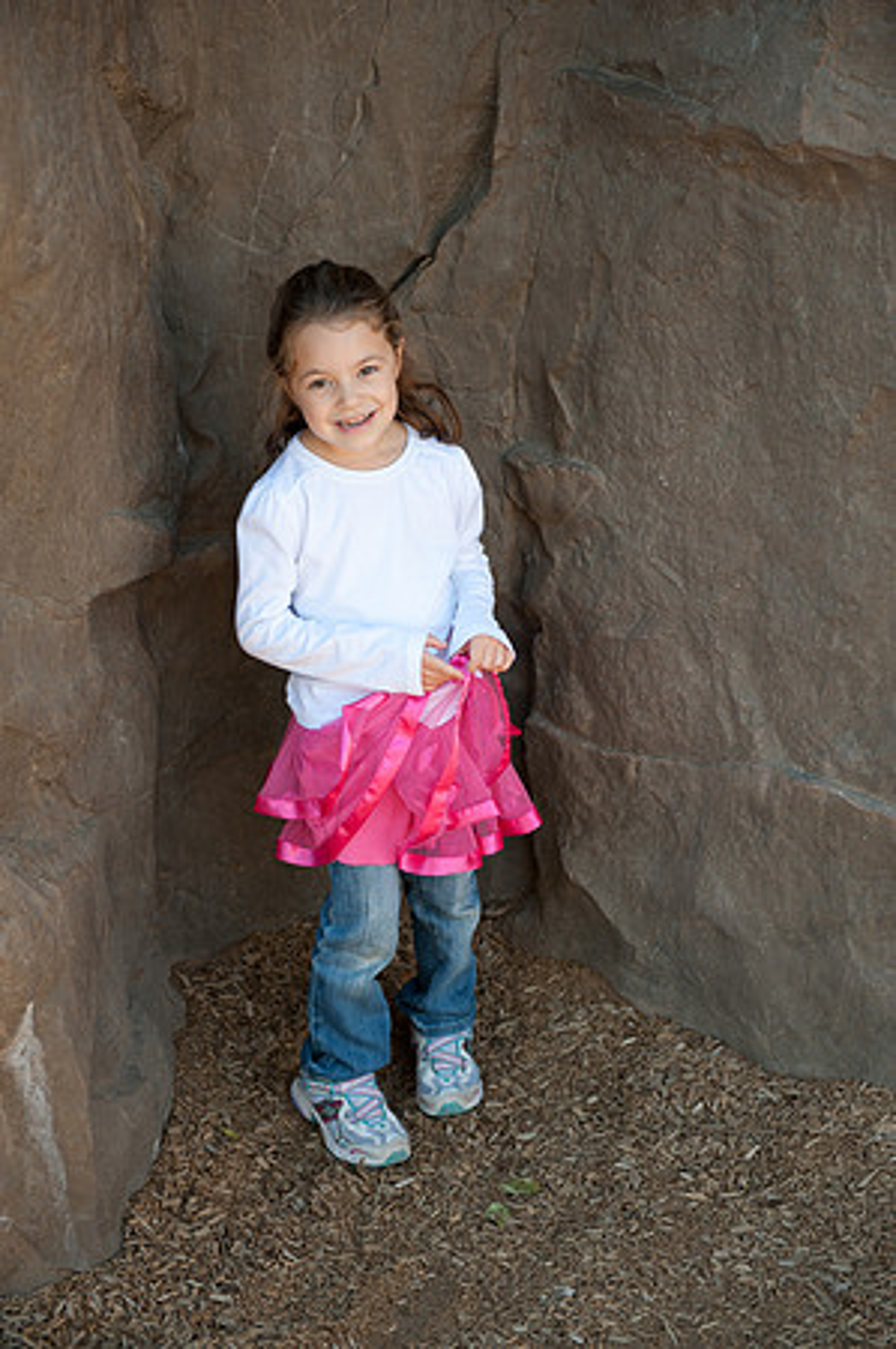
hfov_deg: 19.4
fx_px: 2619
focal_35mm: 70
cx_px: 448
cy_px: 674
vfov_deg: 28.9
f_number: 2.8
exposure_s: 1/400
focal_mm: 70
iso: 200
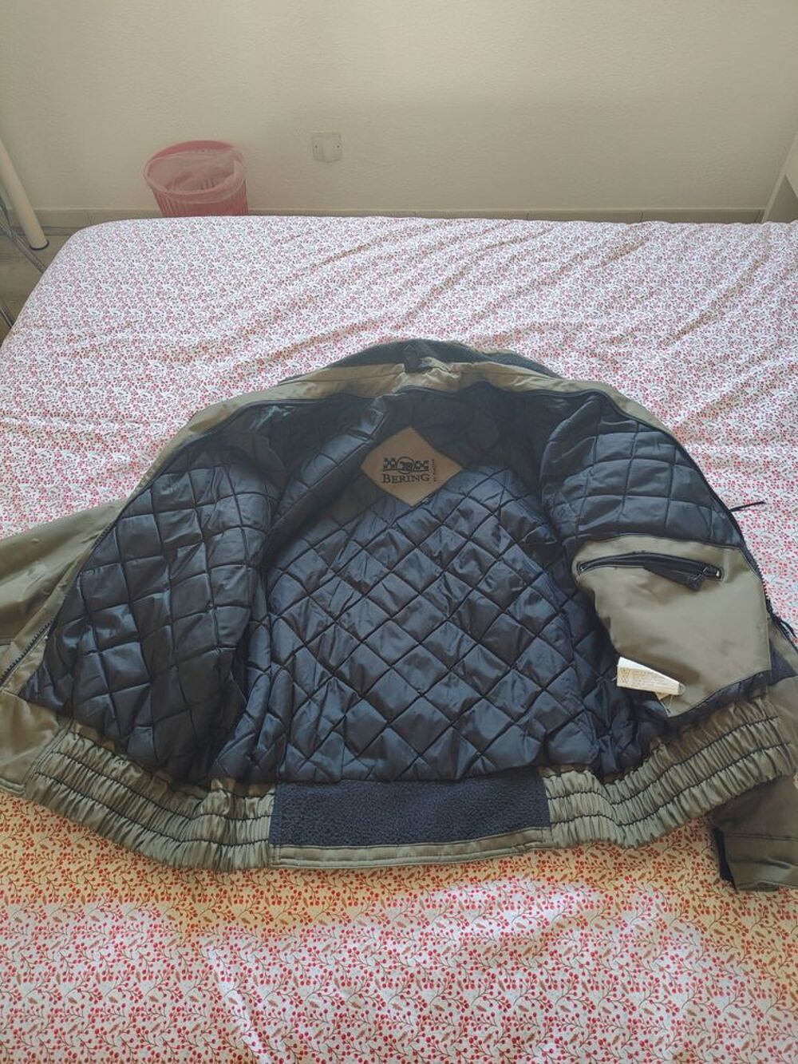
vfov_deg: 71.6
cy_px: 532
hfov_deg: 56.8
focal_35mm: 24
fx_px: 738
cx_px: 399
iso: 444
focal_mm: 5.25
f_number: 1.75
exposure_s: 1/33.3
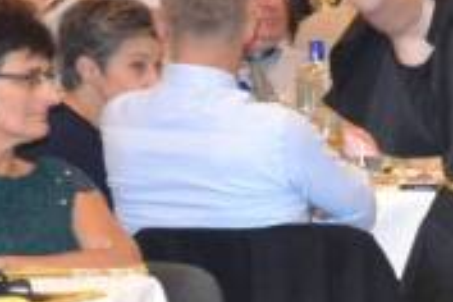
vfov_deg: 4.5
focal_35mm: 305
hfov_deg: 6.5
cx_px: 926
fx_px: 3841
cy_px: 337
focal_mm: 45
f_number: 4.8
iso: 2500
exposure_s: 1/60
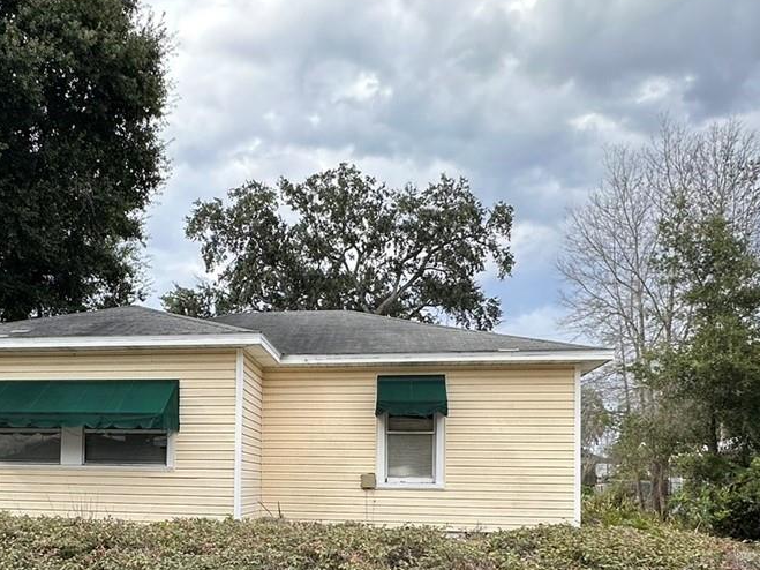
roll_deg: -0.7
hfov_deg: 52.9
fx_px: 746
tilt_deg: +2.8
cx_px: 253
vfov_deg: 40.1
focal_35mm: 34
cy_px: 455
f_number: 2.2
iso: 40
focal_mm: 2.22
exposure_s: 1/972
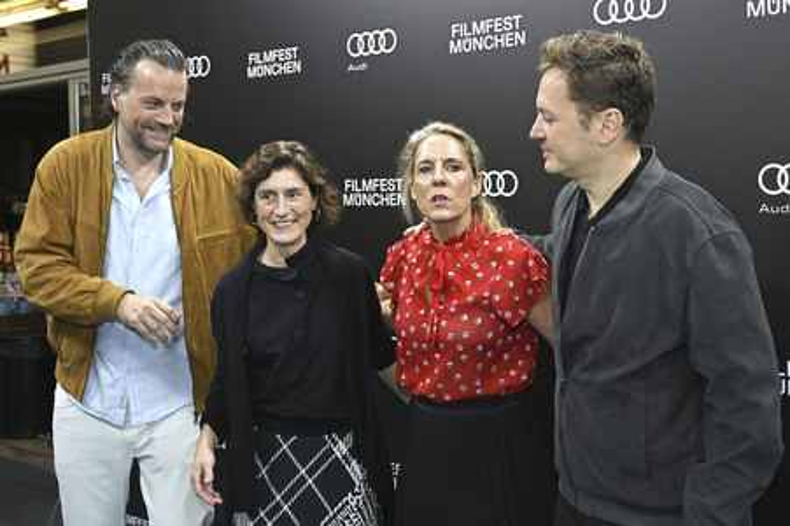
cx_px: 395
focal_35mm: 44
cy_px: 263
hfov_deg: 44.5
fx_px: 965
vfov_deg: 30.5
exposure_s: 1/200
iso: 800
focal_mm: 44
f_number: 6.3
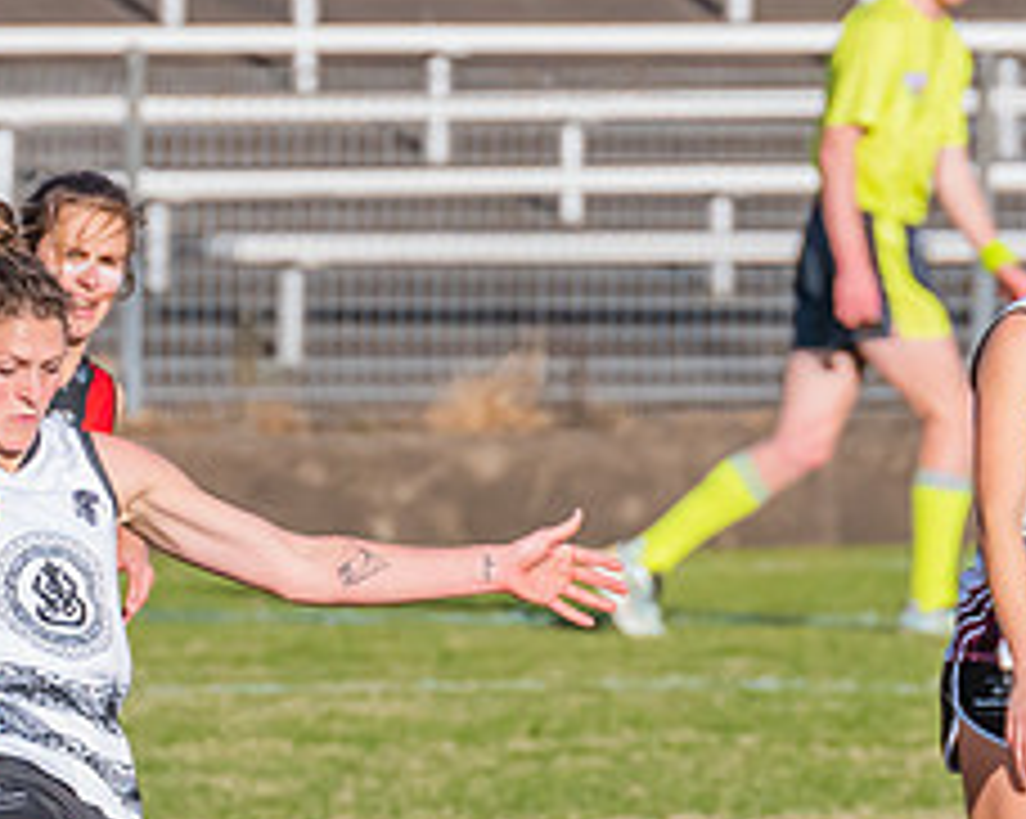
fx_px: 50546
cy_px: 1008
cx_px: 79
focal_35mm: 1666
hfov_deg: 1.2
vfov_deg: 0.9
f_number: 9
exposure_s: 1/1250
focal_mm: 420
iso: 800
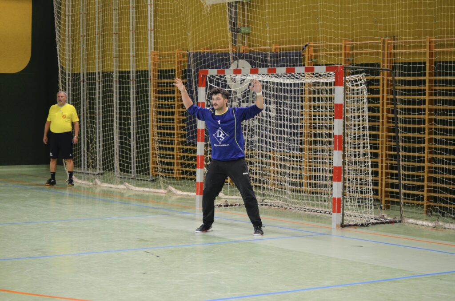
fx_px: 1040
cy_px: 150
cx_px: 228
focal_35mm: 82
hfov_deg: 24.7
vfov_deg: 16.5
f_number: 4
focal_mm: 55
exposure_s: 1/200
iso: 1600
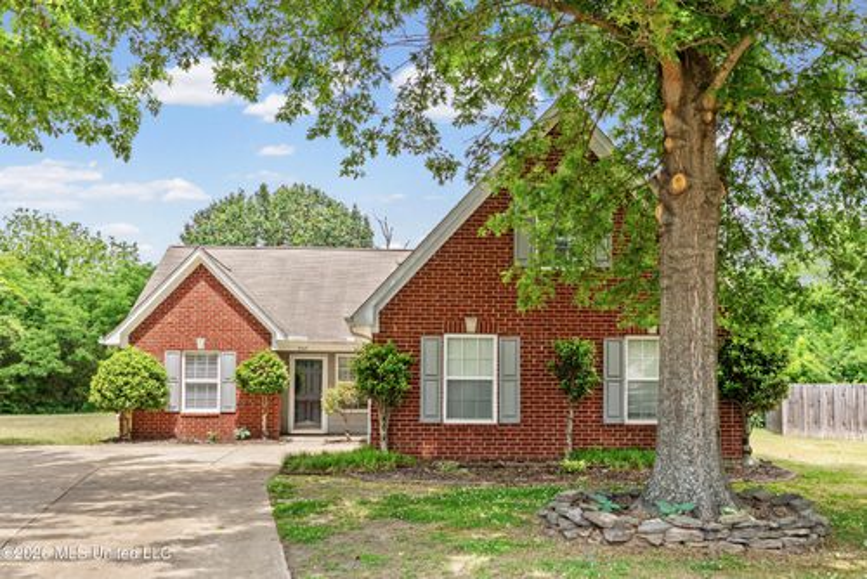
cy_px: 290
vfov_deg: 37.9
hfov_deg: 54.4
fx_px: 843
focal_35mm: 35
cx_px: 434
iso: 800
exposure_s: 1/320
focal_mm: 35
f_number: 9
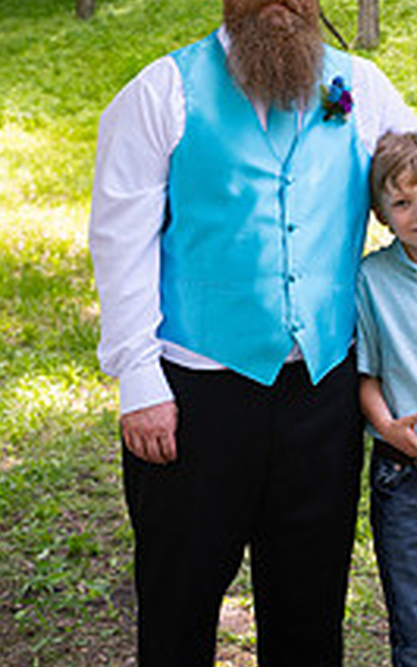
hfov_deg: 15.1
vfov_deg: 24.0
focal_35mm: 86
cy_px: 260
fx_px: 1565
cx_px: 288
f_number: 5
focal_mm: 40
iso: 250
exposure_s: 1/125
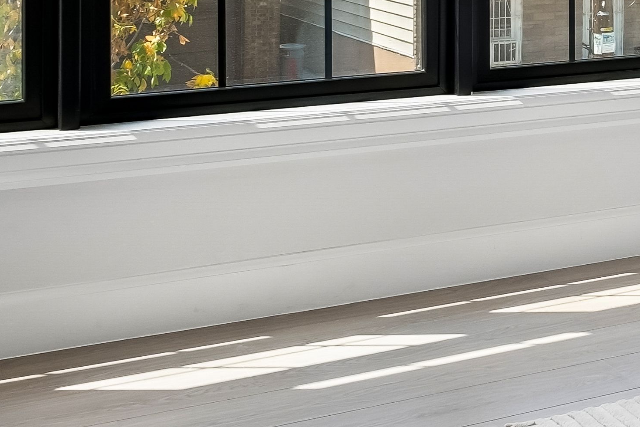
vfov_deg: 17.1
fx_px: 1351
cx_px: 817
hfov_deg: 23.7
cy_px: -86
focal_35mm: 76
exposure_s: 1/100
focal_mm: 16
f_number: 8
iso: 400
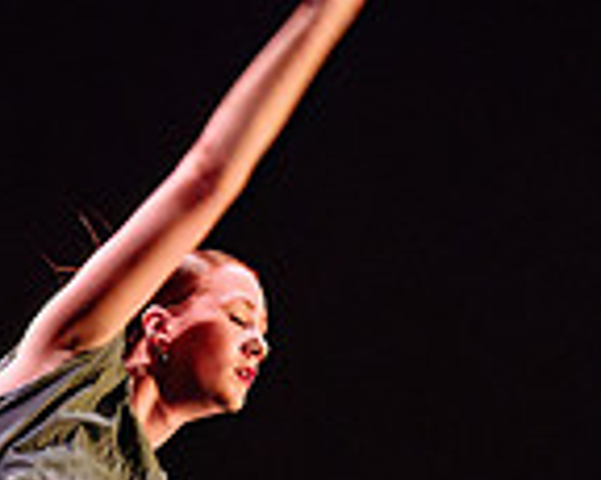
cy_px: 602
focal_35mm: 134
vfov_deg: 11.3
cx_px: 63
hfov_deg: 14.2
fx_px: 2382
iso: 4000
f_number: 2.8
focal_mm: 26
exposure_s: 1/300
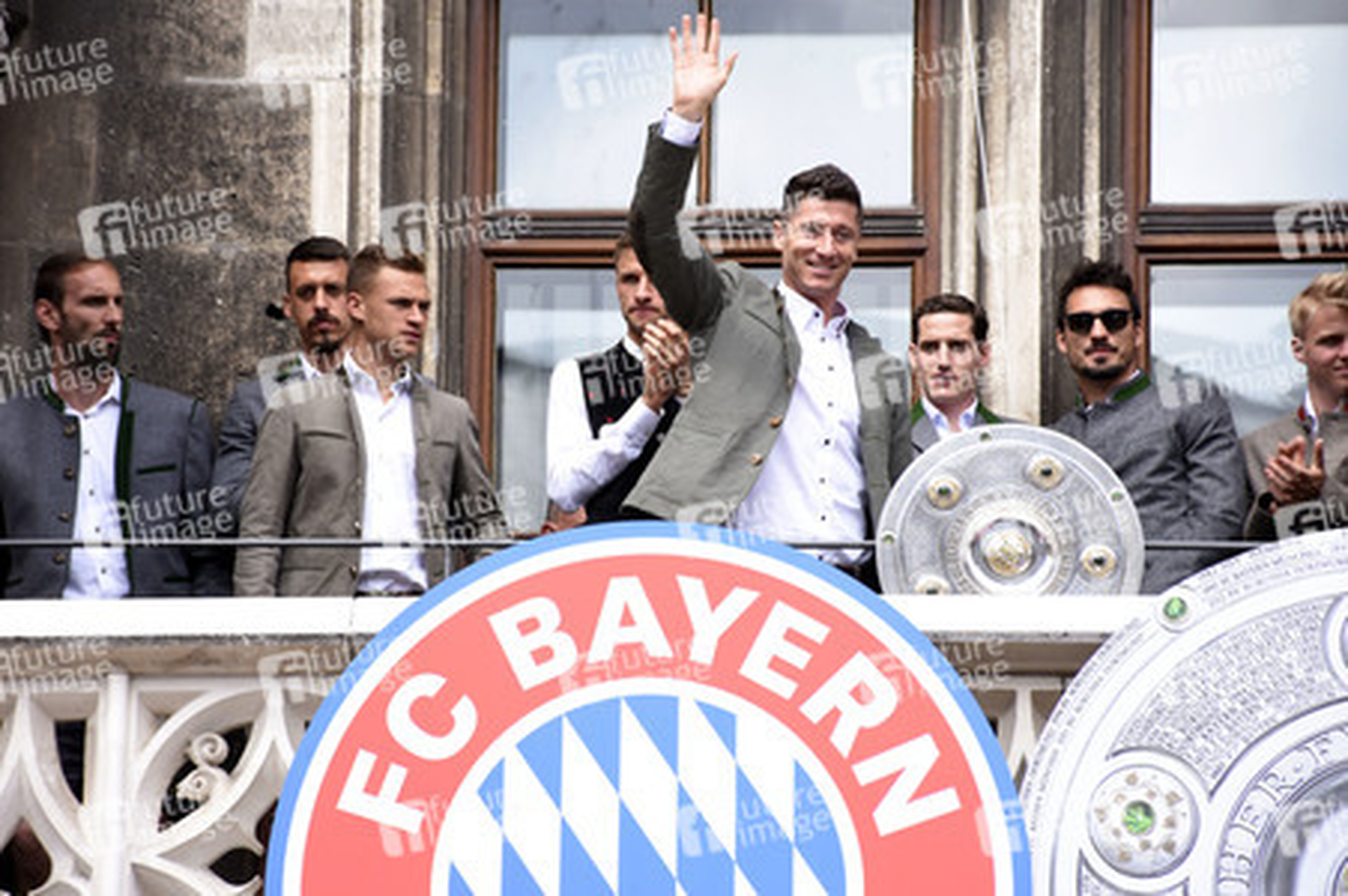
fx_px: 7857
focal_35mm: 210
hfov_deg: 9.8
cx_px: 674
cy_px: 448
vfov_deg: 6.5
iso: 160
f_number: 6.3
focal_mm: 140
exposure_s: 1/160
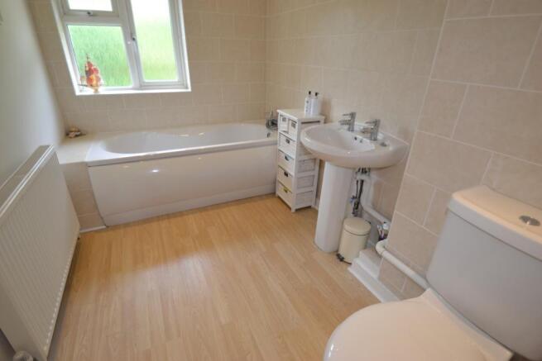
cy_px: 180
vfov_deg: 72.1
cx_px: 271
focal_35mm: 16
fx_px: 248
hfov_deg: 95.0
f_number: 3.5
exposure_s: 1/60
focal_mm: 11
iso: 400
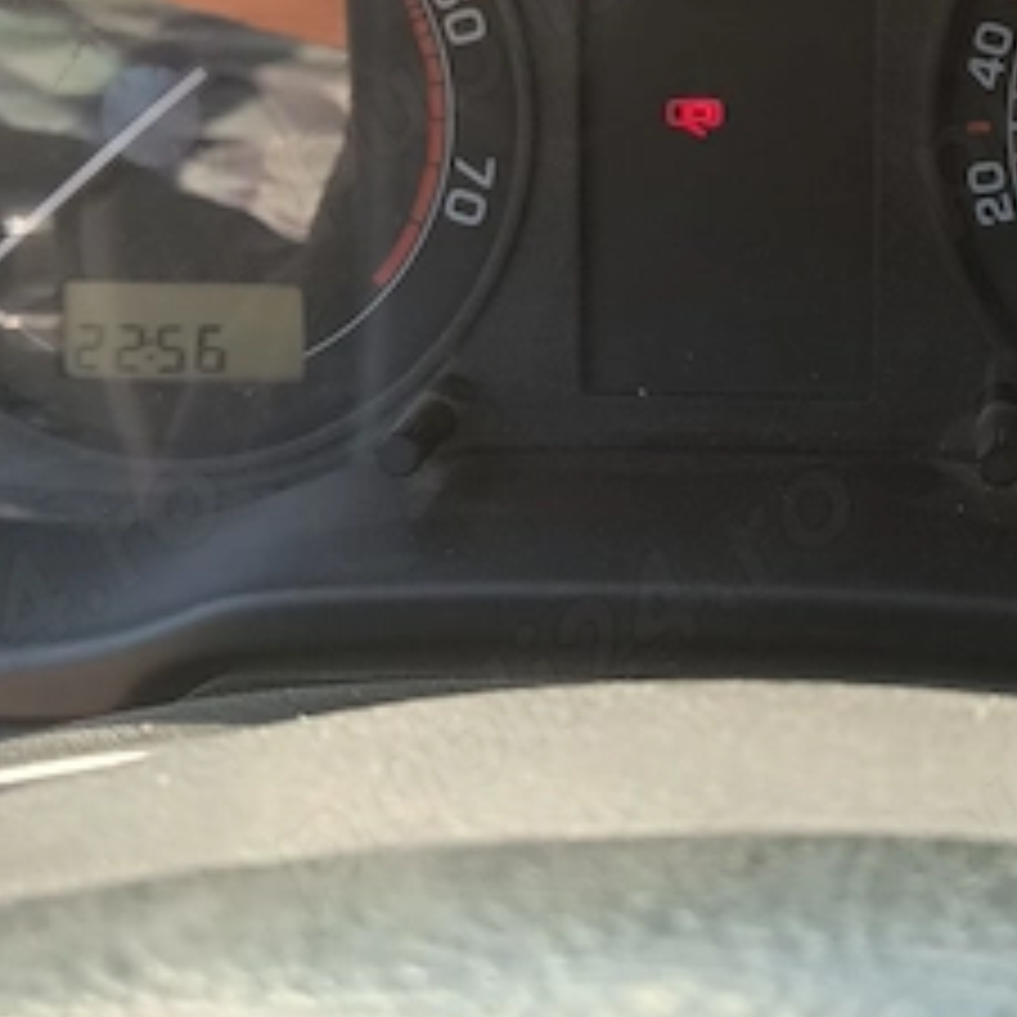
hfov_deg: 22.6
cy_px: 140
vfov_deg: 22.6
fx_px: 2493
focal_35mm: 75
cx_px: 878
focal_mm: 5.59
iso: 52
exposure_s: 1/115
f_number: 1.88
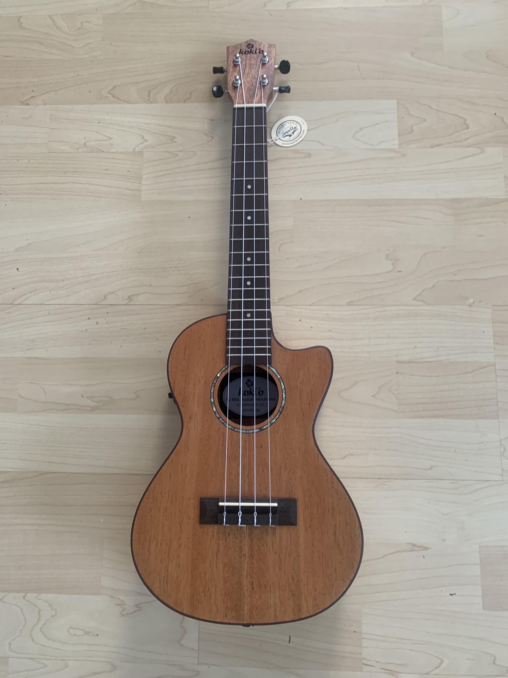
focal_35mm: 26
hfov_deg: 53.1
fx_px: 509
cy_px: 339
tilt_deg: -77.9
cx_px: 254
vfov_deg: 67.3
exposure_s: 1/60
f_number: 1.8
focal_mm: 4.25
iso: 125
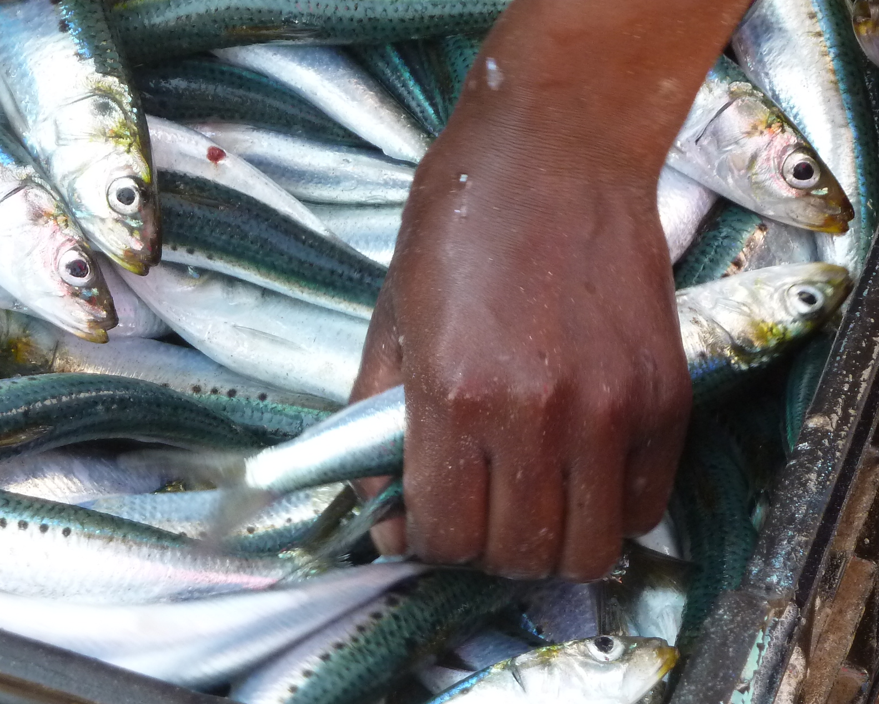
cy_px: 240
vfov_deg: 7.7
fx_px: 5256
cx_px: 442
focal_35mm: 202
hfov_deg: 9.6
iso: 320
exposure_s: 1/100
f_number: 4.4
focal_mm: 21
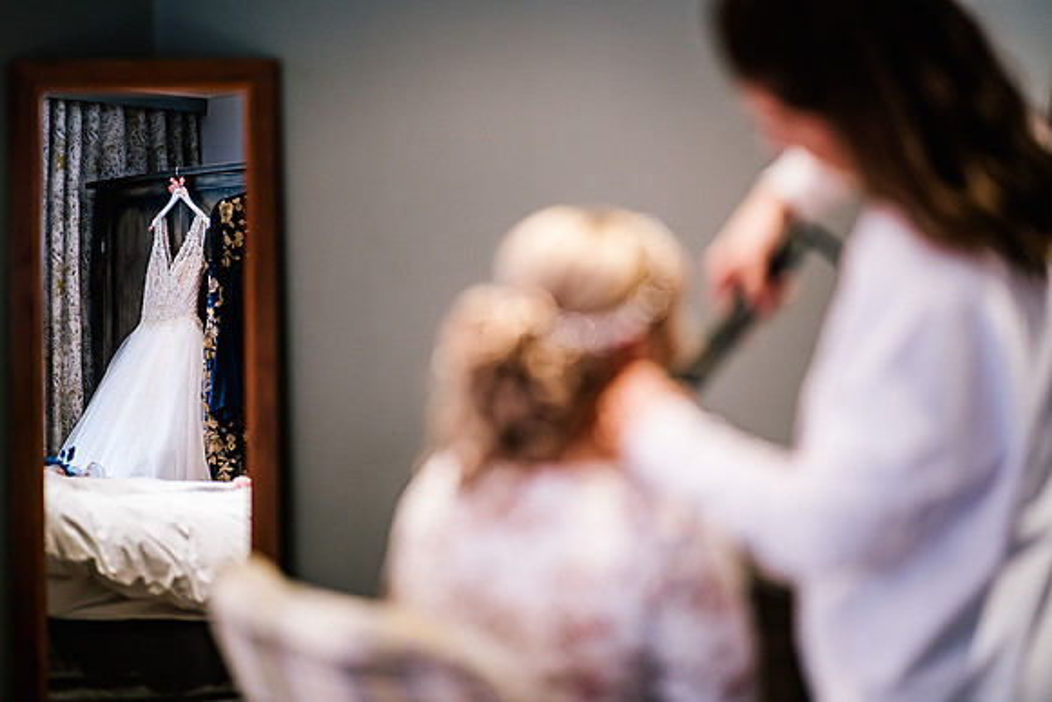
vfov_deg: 15.9
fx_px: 2518
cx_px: 526
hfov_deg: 23.6
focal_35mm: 86
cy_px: 351
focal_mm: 85
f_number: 1.4
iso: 1000
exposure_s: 1/250
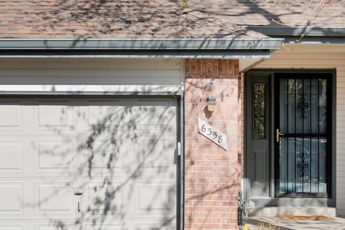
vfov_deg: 12.9
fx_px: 1016
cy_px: 142
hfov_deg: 19.2
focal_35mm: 106
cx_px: 102
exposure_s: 1/1600
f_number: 8
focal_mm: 46
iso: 400
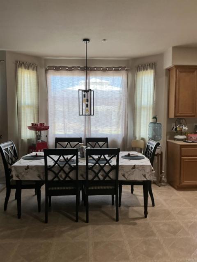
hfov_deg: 49.7
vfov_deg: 63.4
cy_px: 131
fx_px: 212
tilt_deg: -3.8
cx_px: 98
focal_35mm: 28
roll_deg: +0.3
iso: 64
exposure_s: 1/60
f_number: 1.8
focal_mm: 3
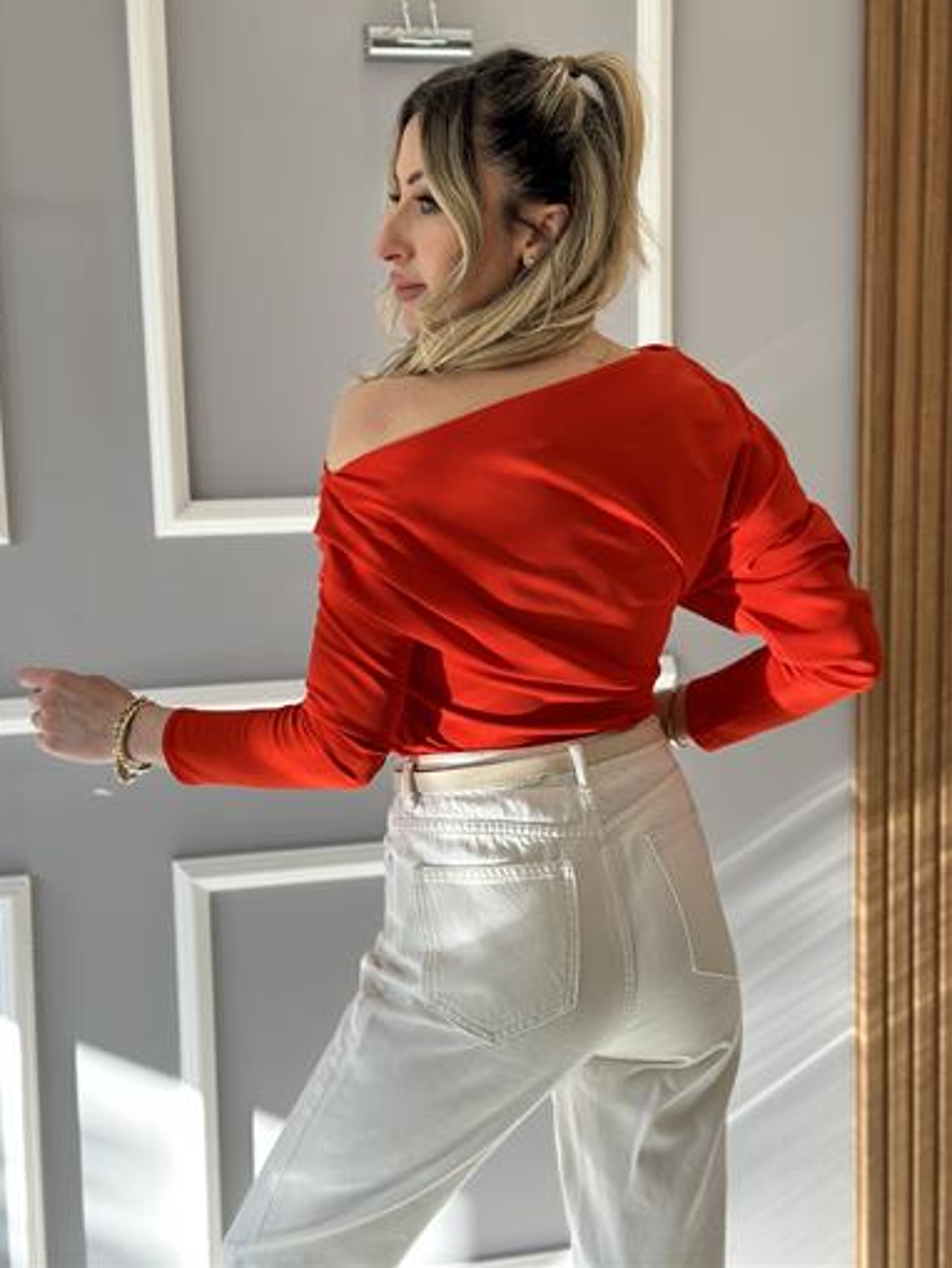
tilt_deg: -8.1
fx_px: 1796
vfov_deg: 38.9
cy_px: 623
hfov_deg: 29.7
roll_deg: +0.8
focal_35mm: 49
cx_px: 471
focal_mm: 6.86
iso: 80
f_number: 1.78
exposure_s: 1/343
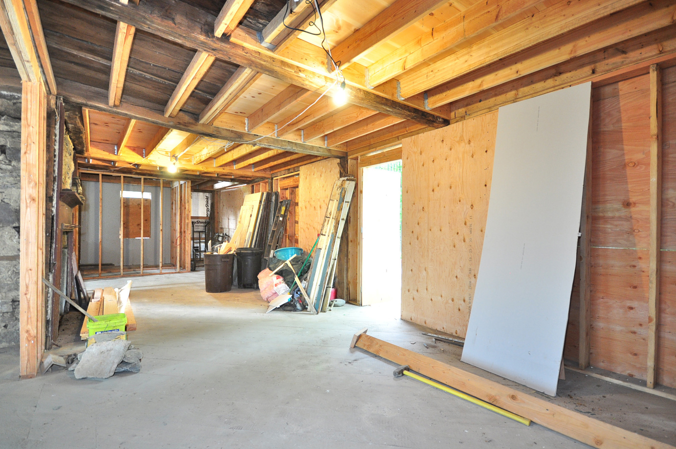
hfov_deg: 96.8
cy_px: 224
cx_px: 329
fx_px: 300
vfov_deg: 73.6
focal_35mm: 16
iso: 500
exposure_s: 1/15
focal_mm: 10
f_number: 4
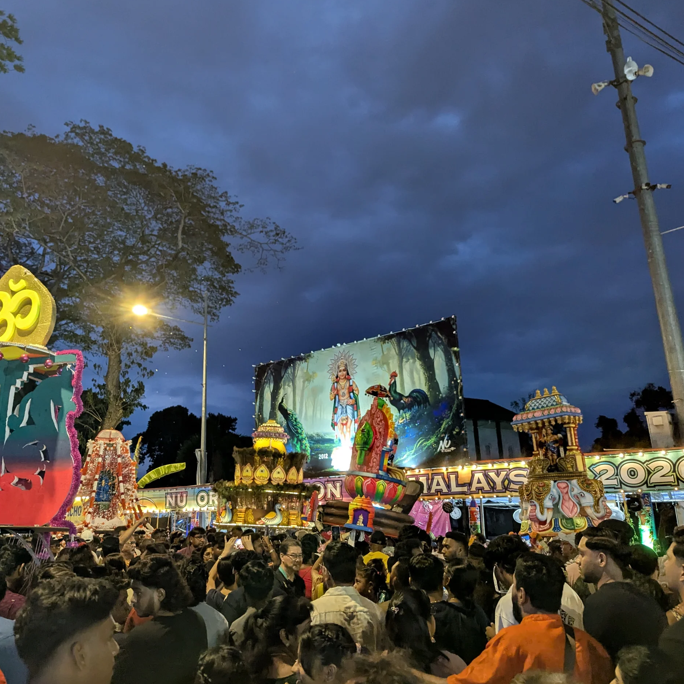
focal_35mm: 29
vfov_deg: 55.6
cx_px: 302
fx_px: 648
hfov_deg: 55.5
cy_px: 335
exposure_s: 1/100
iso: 644
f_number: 1.85
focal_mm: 6.81
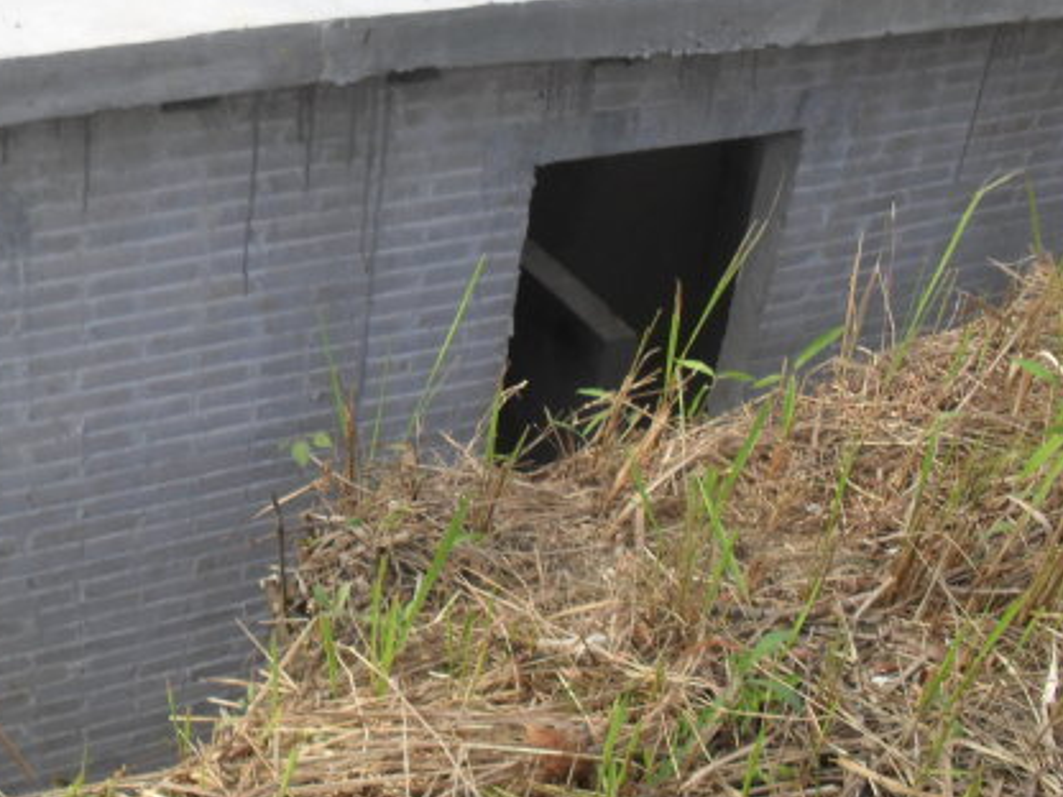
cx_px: 312
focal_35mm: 58
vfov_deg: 25.2
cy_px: 382
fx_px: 1781
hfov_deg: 32.8
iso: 100
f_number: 3.2
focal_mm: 6.3
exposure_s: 1/250
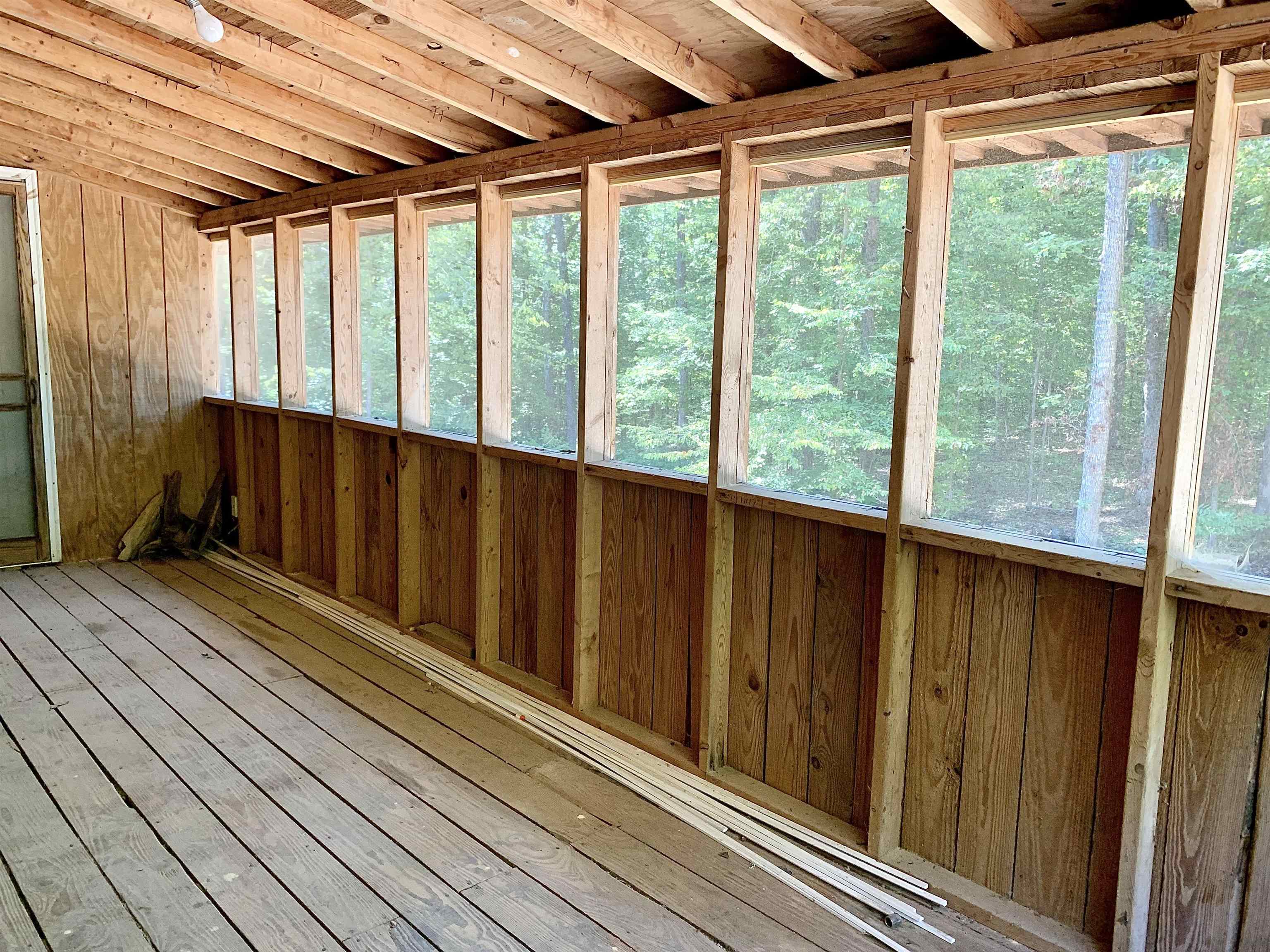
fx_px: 954
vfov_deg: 53.1
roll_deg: -2.1
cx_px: 635
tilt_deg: -9.9
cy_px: 476
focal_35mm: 26
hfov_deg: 67.3
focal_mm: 4.25
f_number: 1.8
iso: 100
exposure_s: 1/60
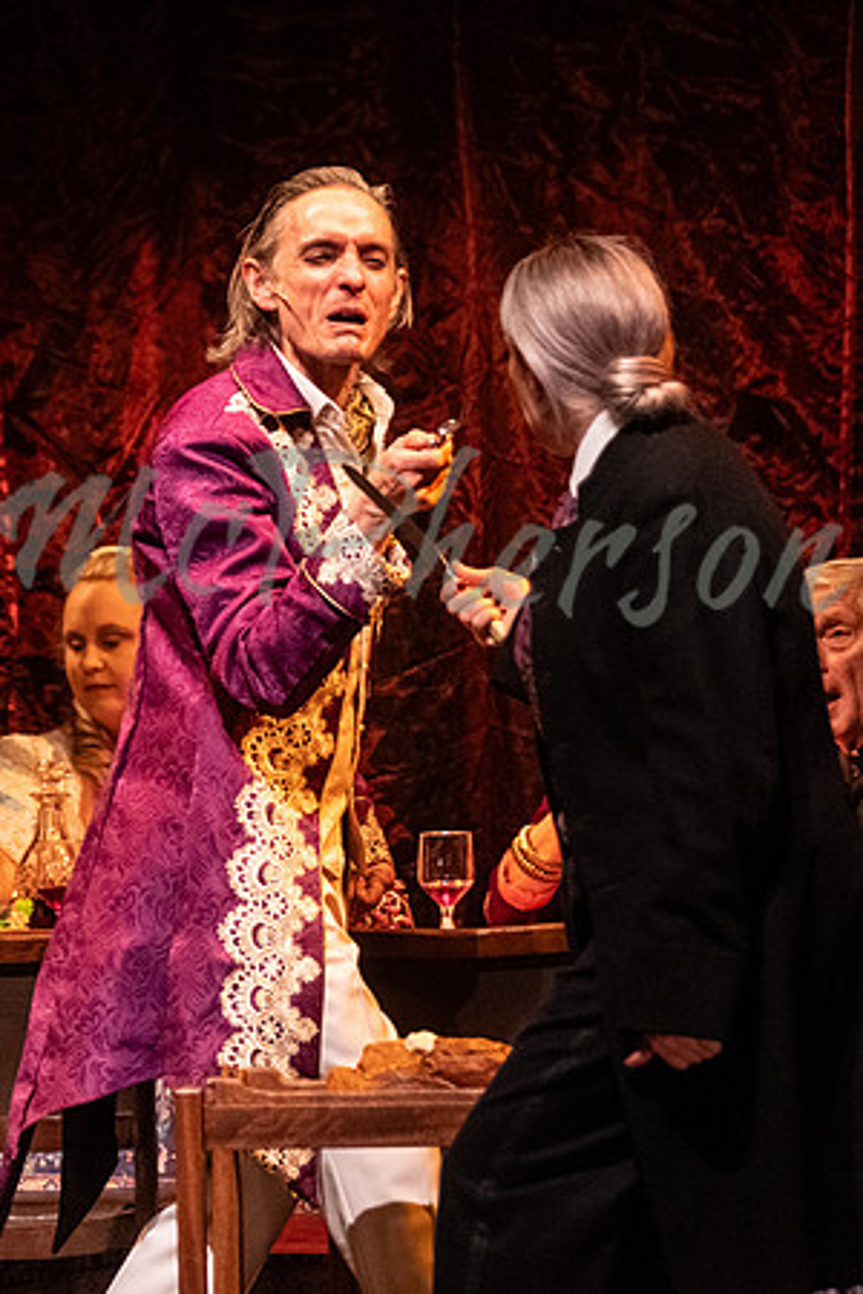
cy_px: 563
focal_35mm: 231
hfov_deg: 6.0
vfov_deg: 8.9
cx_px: 372
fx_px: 8298
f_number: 2.8
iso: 2500
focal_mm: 90.6
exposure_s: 1/250
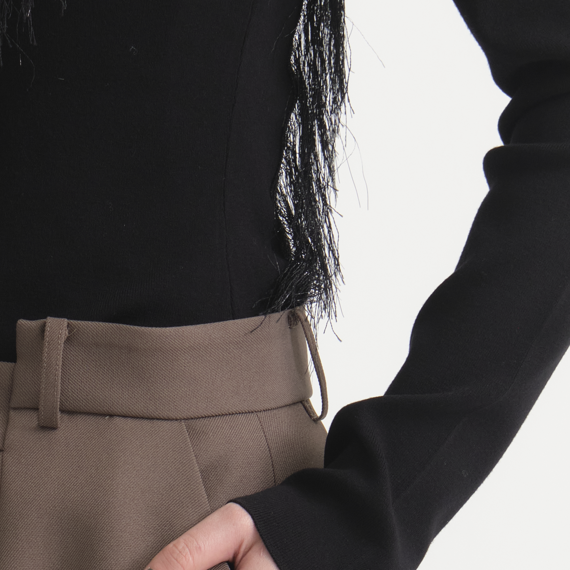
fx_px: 6763
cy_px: 528
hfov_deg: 4.8
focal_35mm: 363
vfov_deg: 4.8
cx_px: 96
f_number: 5.6
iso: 250
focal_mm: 80
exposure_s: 1/160
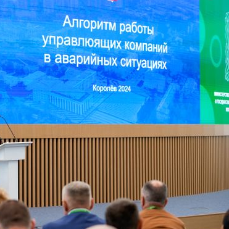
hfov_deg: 15.5
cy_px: 104
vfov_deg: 15.6
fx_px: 838
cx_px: 60
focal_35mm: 112
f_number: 3.2
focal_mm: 70
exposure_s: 1/80
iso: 320
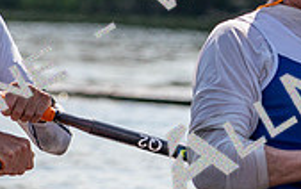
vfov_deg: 1.9
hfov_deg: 3.0
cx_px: 14
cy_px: 40
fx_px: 5748
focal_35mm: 700
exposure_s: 1/1600
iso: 200
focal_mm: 200
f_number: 5.6
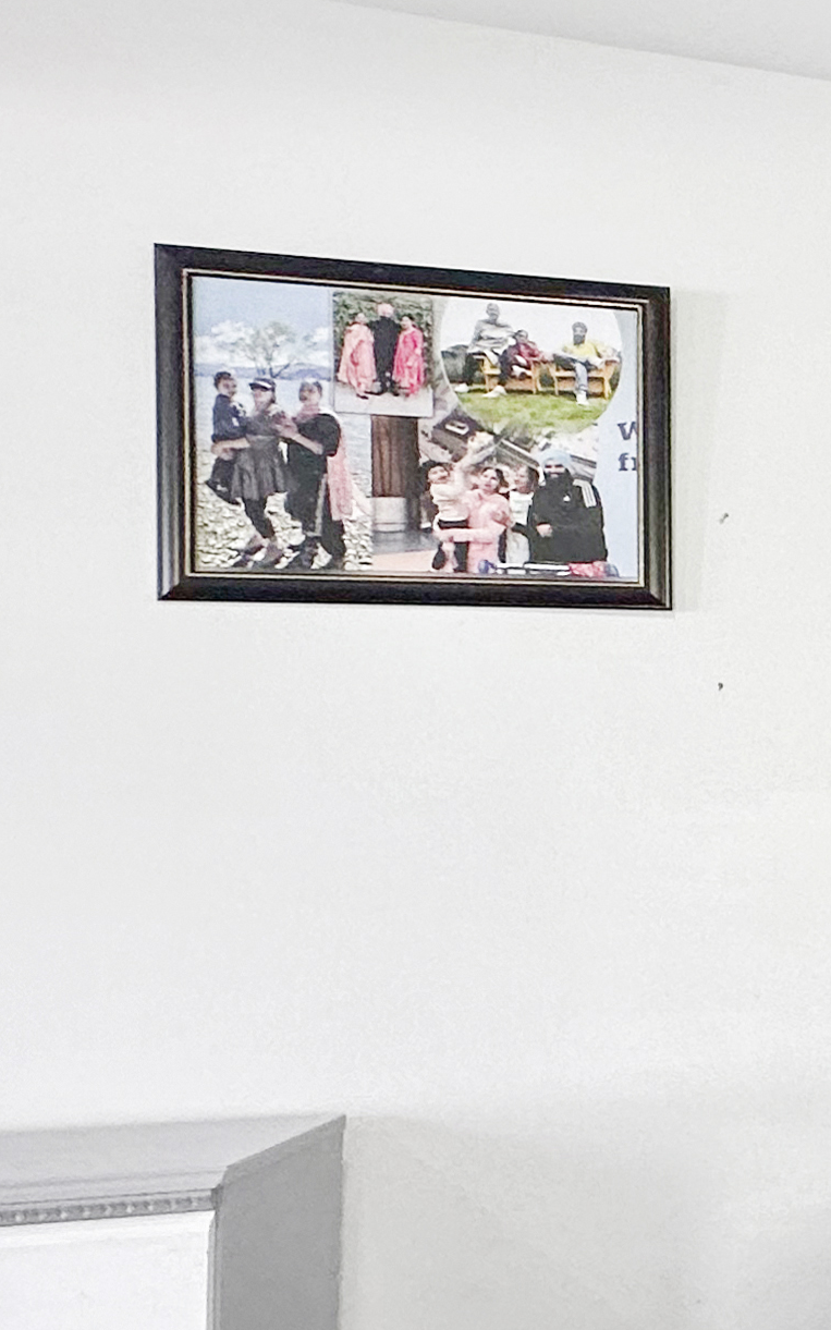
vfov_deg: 41.0
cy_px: 759
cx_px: 1842
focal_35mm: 49
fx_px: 1776
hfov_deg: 16.4
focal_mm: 2.22
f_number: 2.2
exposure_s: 1/100
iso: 125
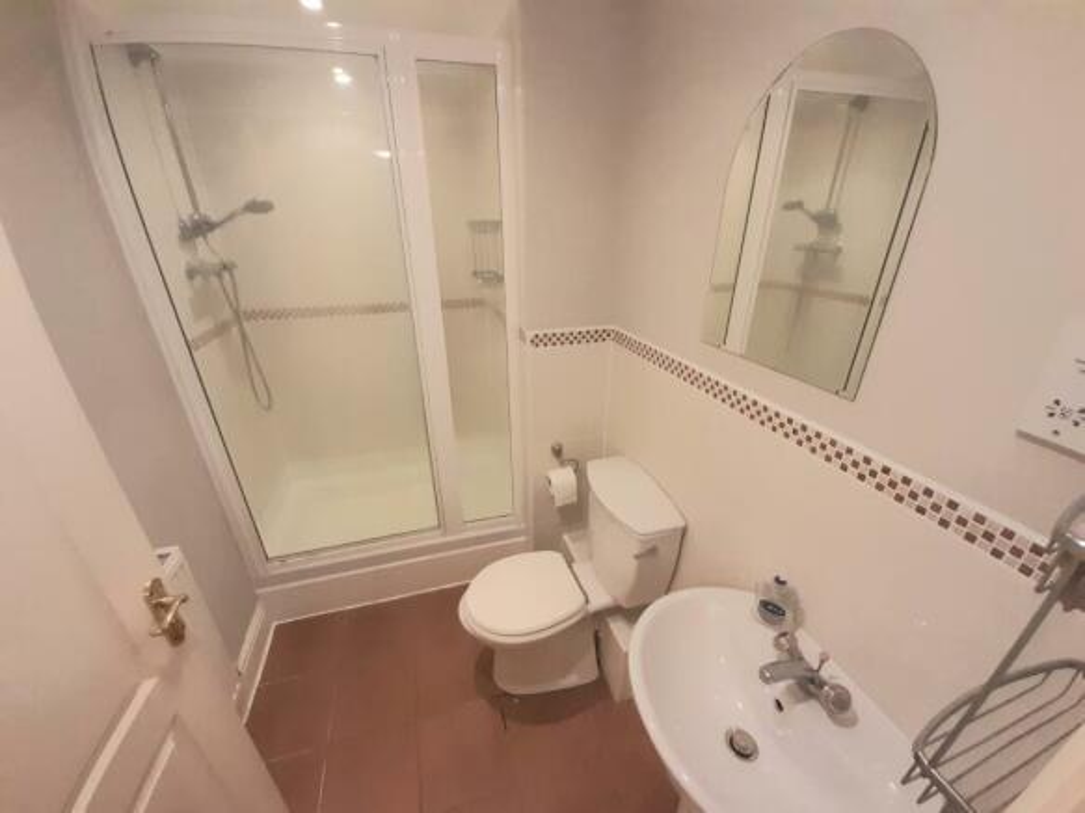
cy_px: 406
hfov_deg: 106.2
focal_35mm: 13
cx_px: 542
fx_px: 407
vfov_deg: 89.9
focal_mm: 1.42
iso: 200
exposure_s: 1/50
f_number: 2.2
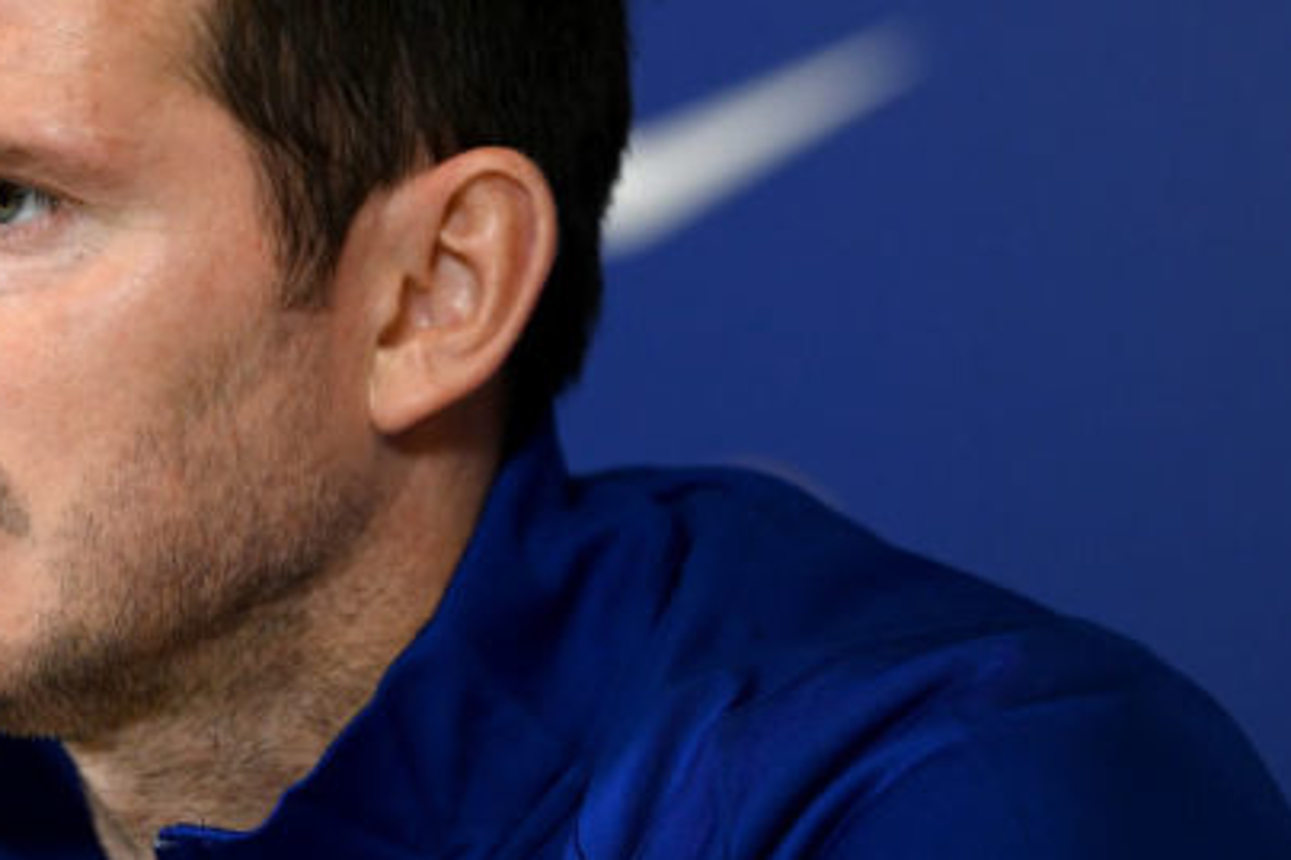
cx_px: 185
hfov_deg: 5.7
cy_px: 384
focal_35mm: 361
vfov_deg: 3.8
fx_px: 12940
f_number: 2.8
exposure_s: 1/500
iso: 3200
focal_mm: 190
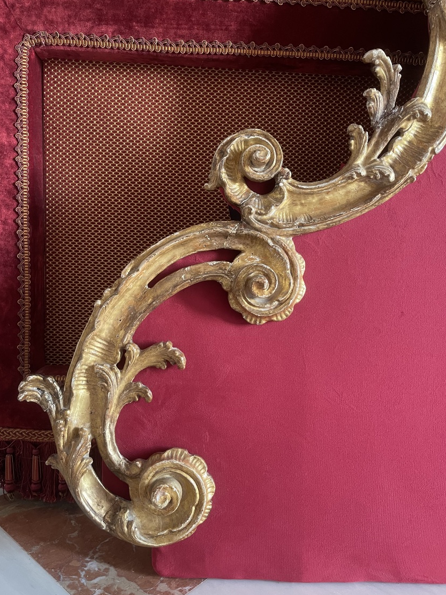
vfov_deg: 65.3
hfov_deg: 51.3
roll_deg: -2.4
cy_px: 285
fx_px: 464
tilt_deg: -7.5
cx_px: 226
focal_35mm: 27
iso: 400
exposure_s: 1/50
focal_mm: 5.1
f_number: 1.6
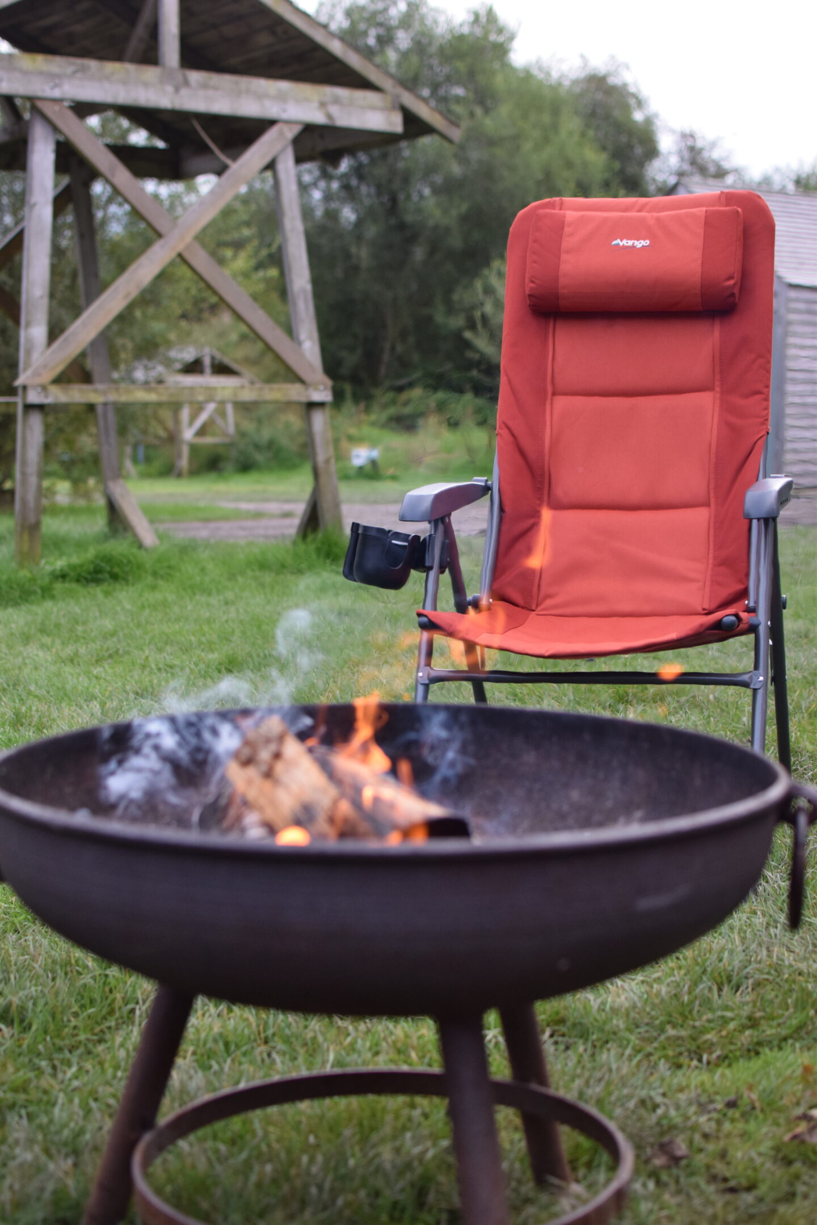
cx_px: 408
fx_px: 1787
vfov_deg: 37.9
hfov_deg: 25.8
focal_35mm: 52
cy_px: 612
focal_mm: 35
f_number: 3.2
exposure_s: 1/800
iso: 800
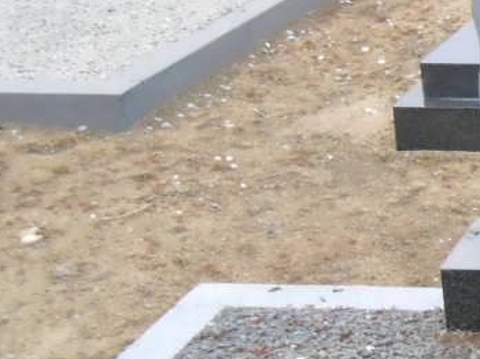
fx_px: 1427
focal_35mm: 103
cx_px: 802
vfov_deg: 14.3
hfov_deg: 16.6
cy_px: 132
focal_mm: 5.3
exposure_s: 1/125
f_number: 3.8
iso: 400
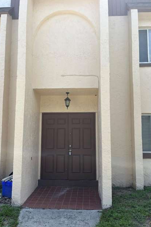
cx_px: 78
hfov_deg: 46.4
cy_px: 116
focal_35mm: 28
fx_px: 176
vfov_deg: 65.5
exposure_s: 1/1056
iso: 50
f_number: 1.6
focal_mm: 5.1
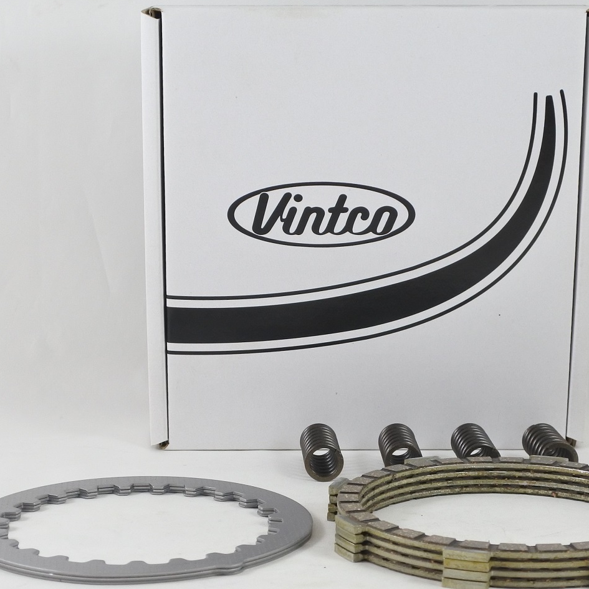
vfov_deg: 29.0
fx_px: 1136
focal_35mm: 59
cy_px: 329
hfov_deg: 29.1
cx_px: 312
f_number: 4
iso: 450
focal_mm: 14
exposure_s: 1/125
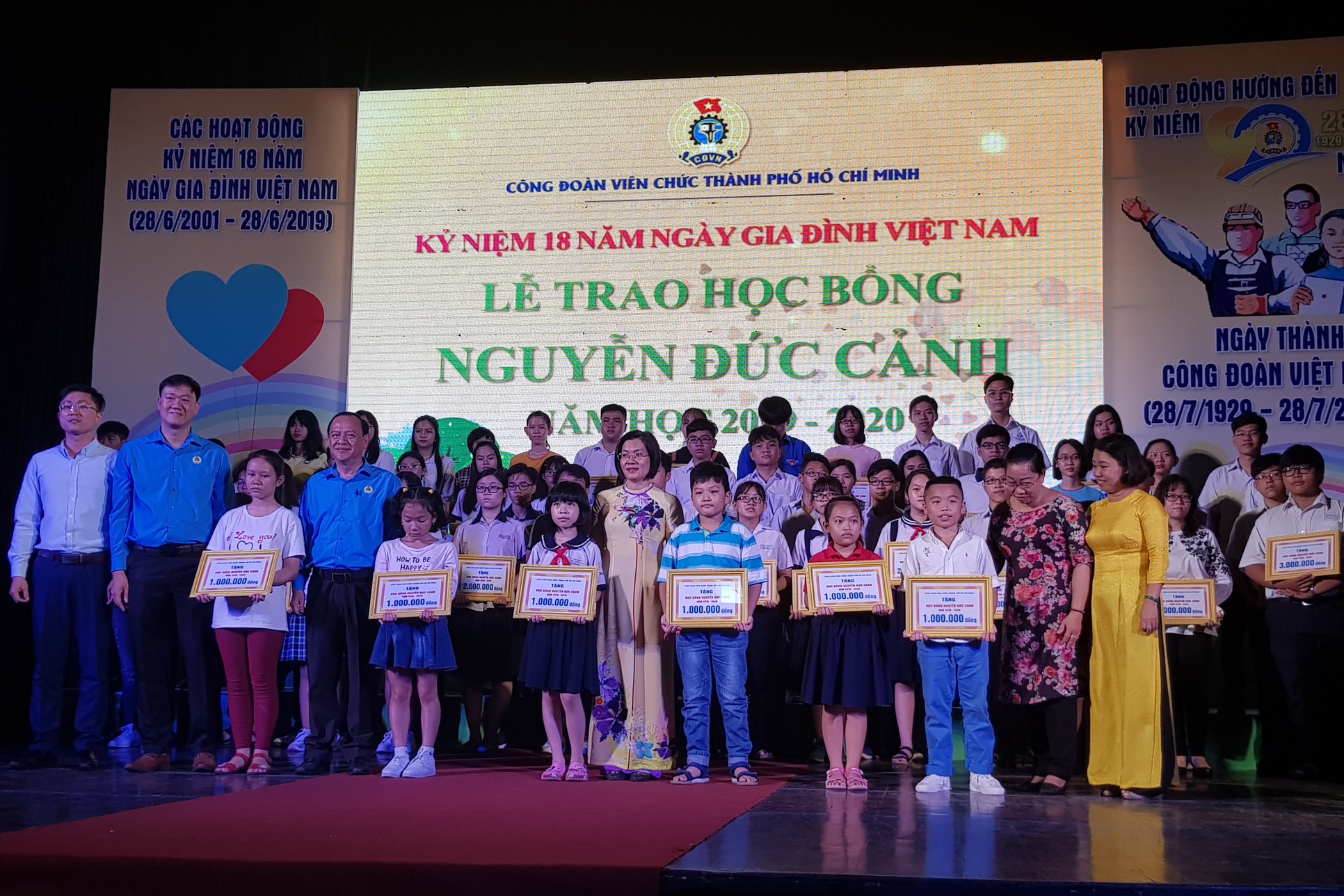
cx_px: 655
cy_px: 520
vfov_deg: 46.2
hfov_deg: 65.5
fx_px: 1045
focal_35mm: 28
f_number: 1.7
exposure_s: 1/100
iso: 50
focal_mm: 4.3
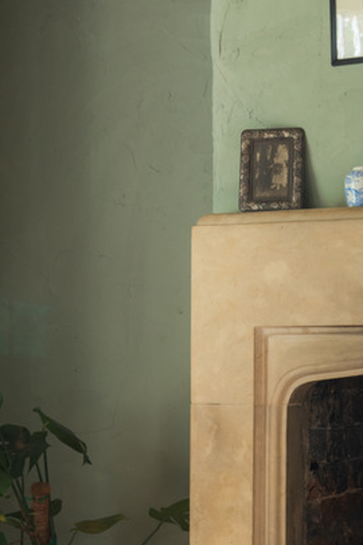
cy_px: 395
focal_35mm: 100
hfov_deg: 13.7
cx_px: 205
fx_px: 1512
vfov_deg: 20.3
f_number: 8
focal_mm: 38
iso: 200
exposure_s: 1/4
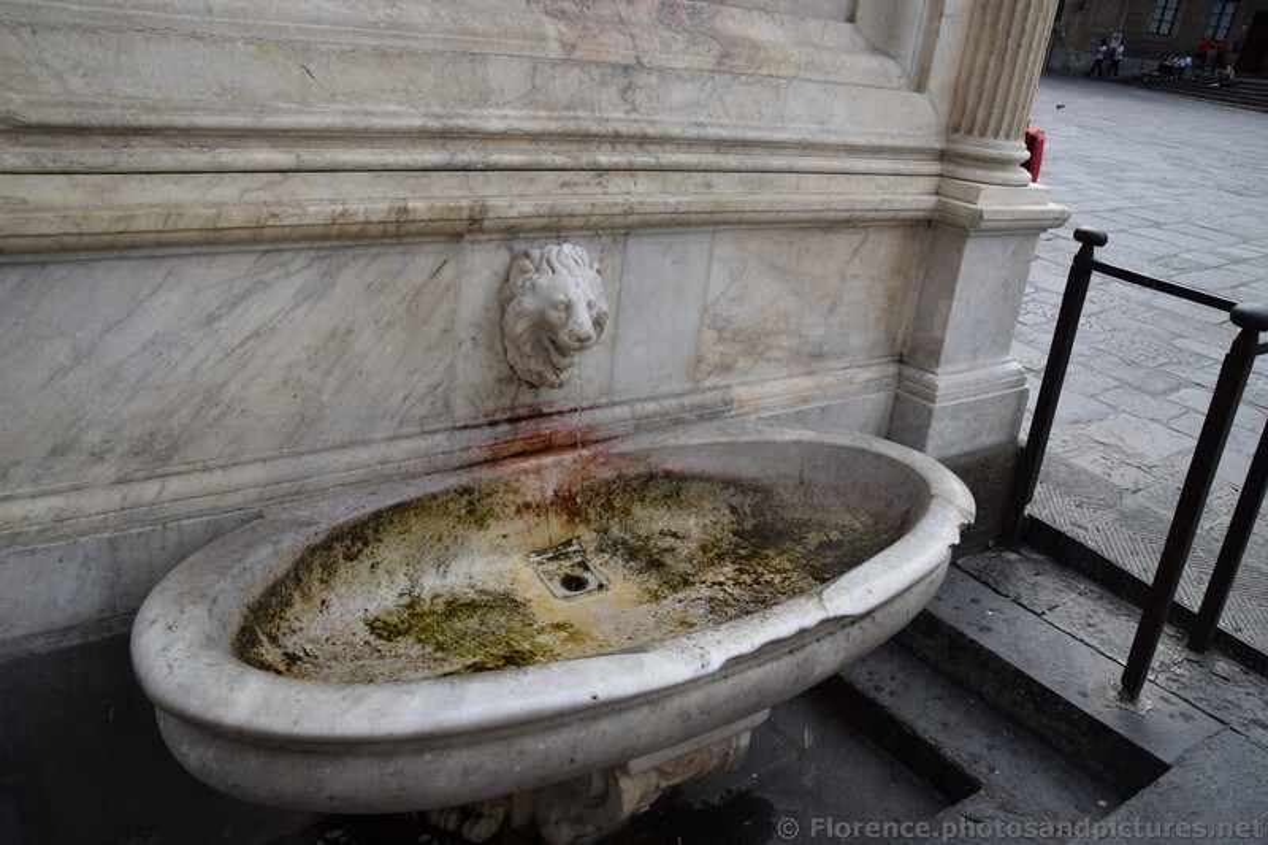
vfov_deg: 47.9
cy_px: 422
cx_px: 634
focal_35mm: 27
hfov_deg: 67.4
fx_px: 951
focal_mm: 18
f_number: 8
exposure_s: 1/250
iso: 200
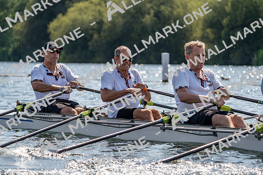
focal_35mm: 200
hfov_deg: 10.3
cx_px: 132
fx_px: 1461
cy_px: 88
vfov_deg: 6.9
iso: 160
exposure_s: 1/1600
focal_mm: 200
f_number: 5.6
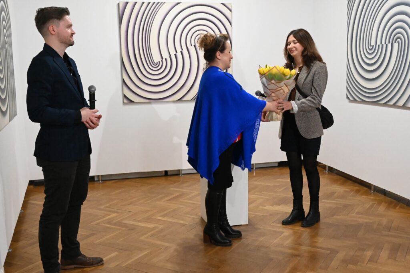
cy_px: 136
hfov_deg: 48.5
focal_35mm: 40
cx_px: 205
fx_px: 455
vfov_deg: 33.3
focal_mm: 40
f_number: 6.3
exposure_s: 1/160
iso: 10000
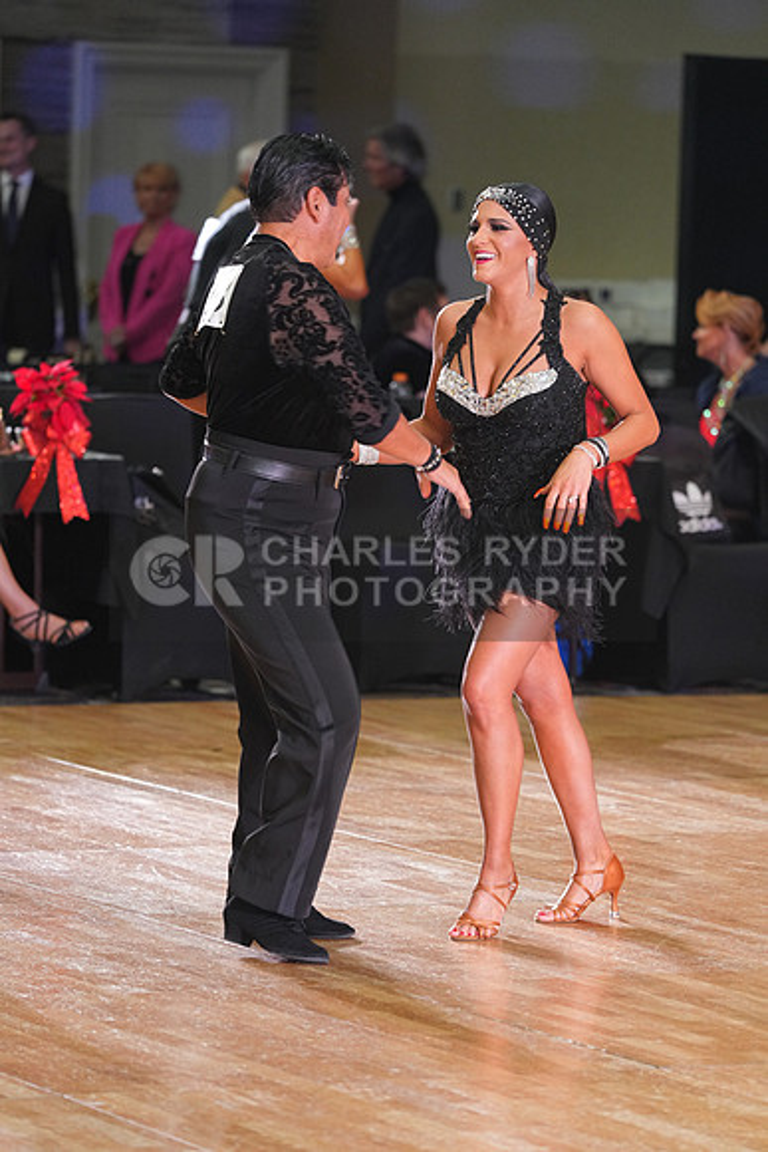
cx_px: 384
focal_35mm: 179
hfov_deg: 7.7
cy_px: 576
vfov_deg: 11.5
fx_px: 5724
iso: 2500
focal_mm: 179
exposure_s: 1/200
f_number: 4
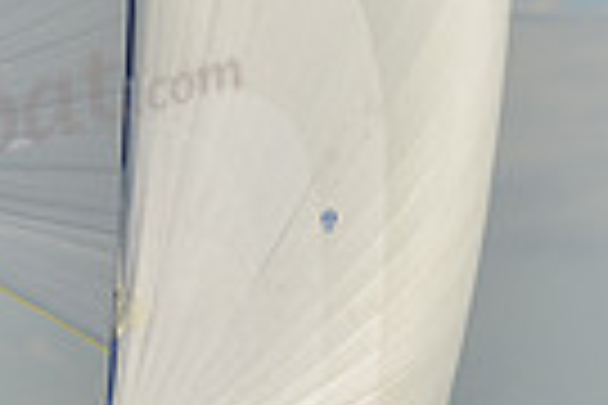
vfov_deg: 3.5
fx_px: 6552
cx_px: -622
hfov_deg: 5.2
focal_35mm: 388
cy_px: 434
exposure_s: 1/640
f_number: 6.3
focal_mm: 90
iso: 200
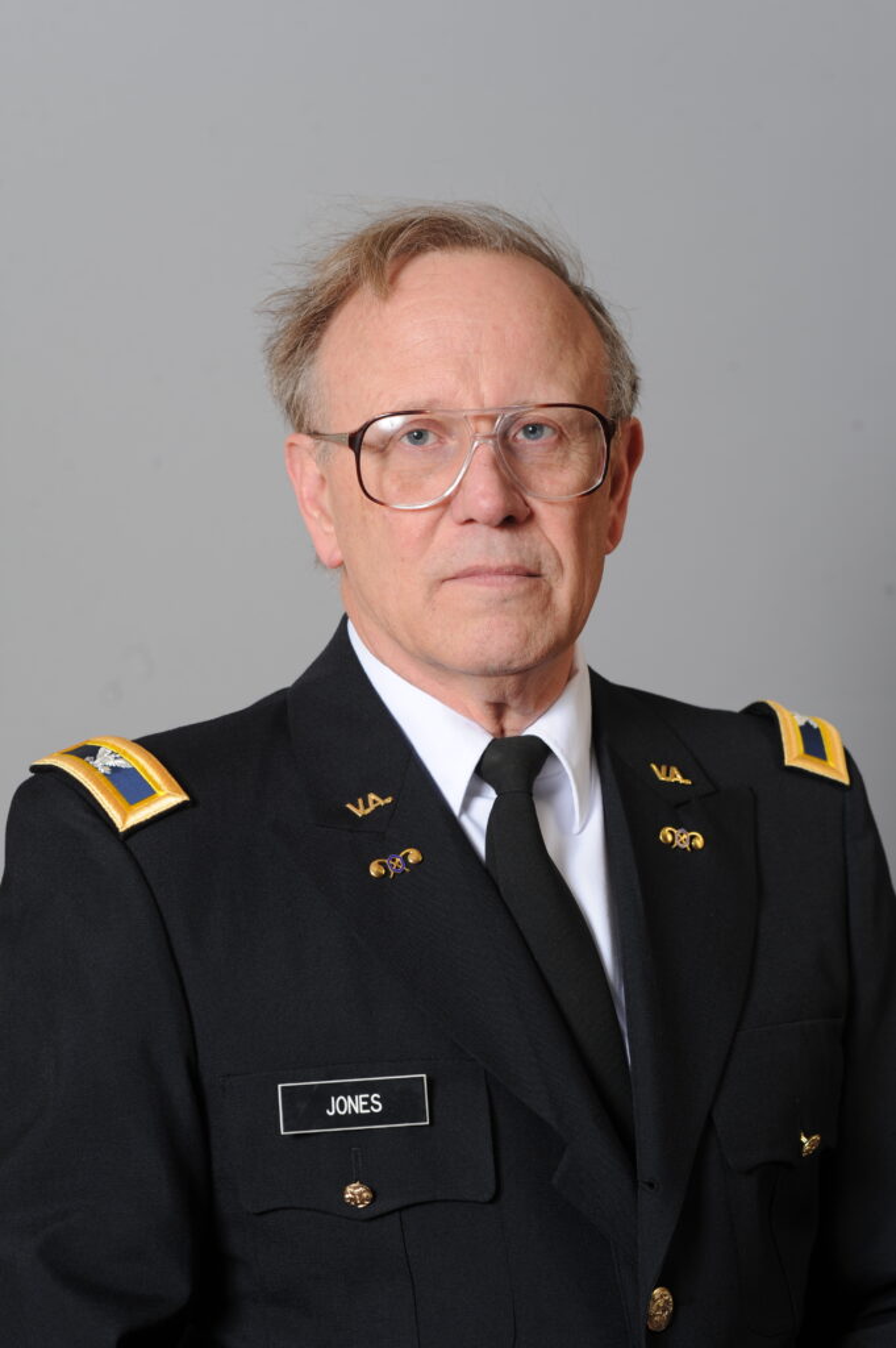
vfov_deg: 19.5
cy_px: 674
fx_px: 3926
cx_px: 448
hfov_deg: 13.0
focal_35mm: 105
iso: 200
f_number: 8
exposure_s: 1/125
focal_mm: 105
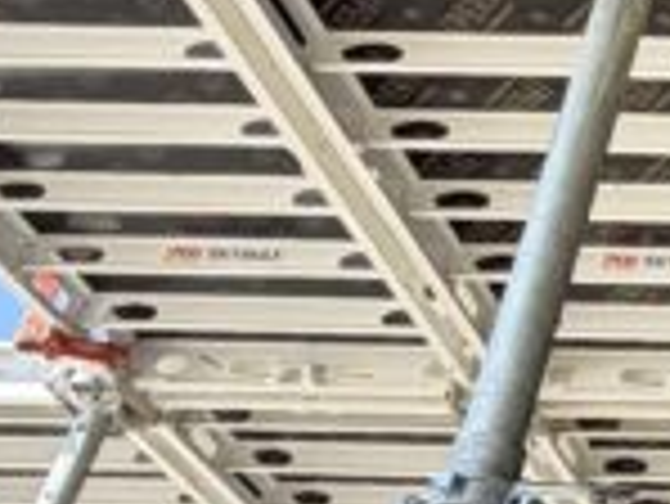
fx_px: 1860
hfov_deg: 16.2
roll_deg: -1.4
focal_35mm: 96
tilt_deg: +34.3
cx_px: 1309
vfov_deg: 15.4
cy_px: 256
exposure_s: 1/381
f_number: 2.2
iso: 50
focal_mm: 2.22
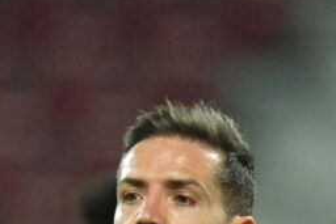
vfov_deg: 0.6
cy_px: 363
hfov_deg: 0.9
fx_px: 20404
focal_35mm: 2185
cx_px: 131
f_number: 3.2
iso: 2500
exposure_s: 1/1000
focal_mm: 400
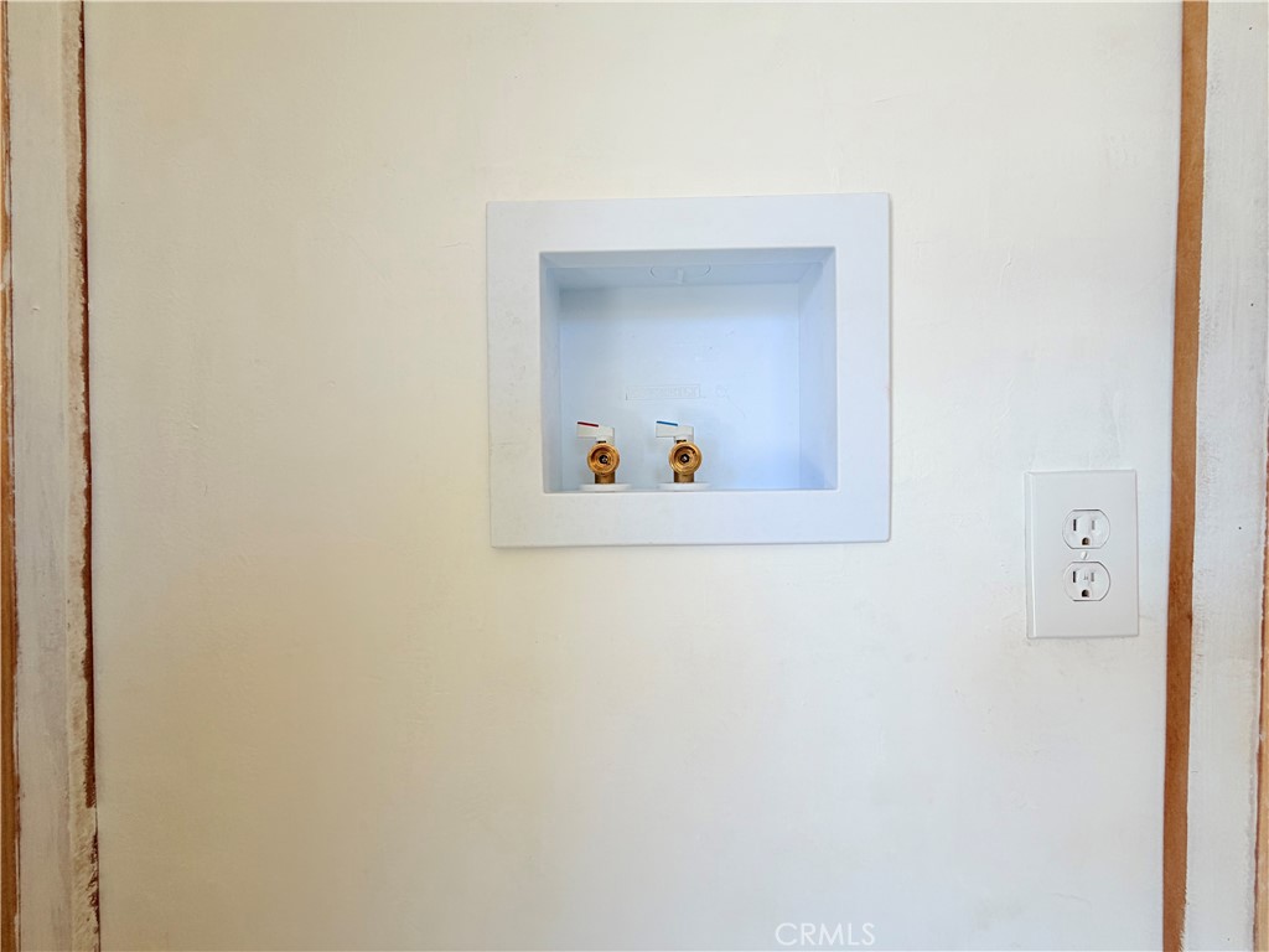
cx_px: 634
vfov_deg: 85.7
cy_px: 476
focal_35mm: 14
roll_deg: -0.4
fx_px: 513
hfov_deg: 102.1
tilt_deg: -1.2
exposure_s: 1/121
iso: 50
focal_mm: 2.22
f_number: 2.2
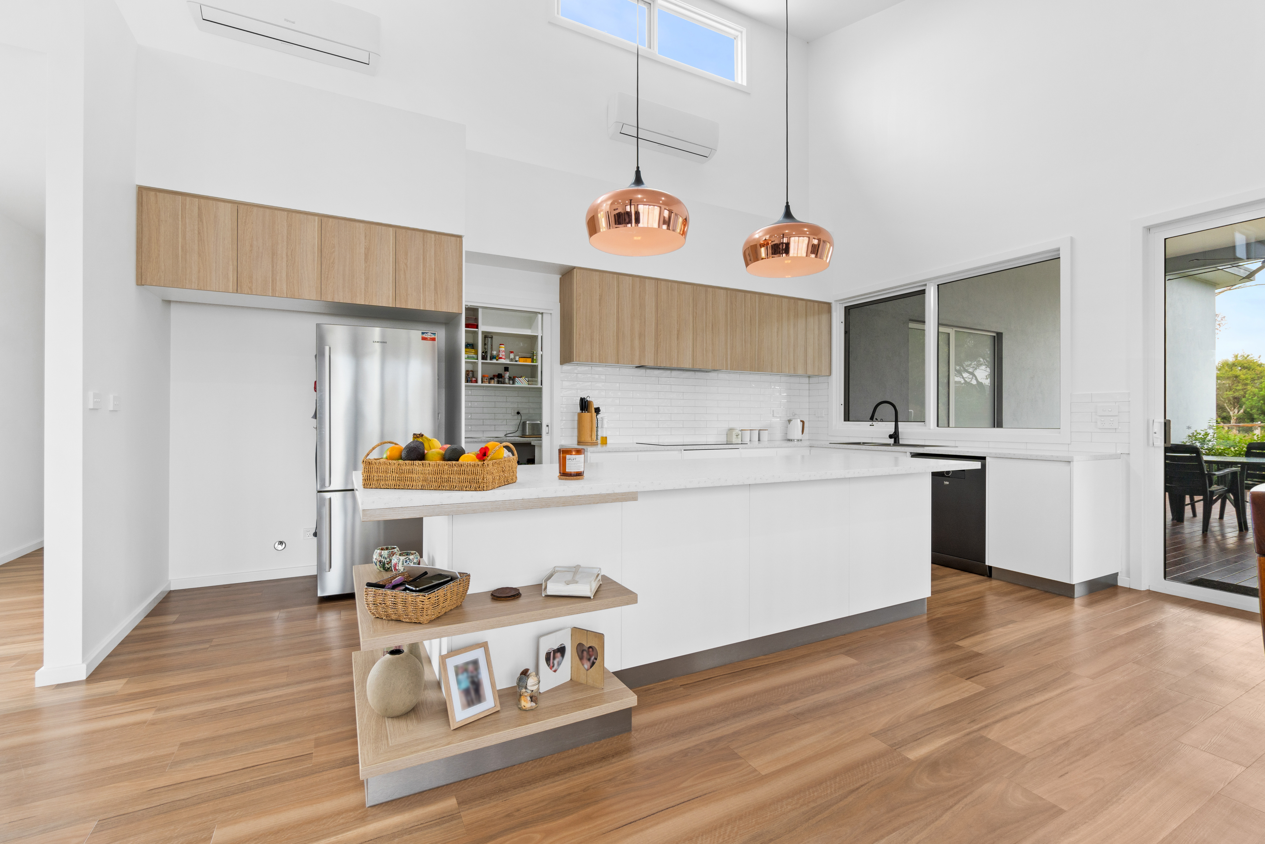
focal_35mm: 15
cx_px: 632
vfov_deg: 77.3
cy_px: 422
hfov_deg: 100.4
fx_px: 527
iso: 200
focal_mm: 10
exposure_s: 1/6
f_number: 8
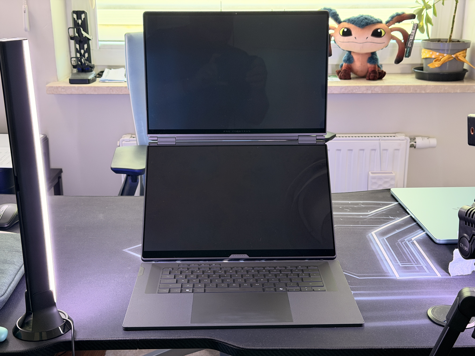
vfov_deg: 30.3
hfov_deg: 39.7
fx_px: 659
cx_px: 238
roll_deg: +0.3
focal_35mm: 48
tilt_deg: -16.7
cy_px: 178
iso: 320
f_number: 1.78
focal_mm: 6.76
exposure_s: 1/40
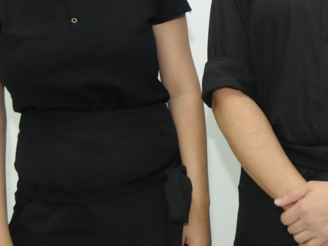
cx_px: 422
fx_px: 995
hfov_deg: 17.6
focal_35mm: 105
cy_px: 7
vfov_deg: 13.9
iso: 1250
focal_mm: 24
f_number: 3.8
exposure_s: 1/50
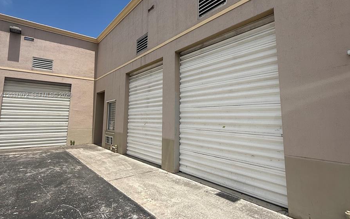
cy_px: 95
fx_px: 191
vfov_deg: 59.4
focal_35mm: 20
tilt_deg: +9.3
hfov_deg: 85.1
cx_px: 176
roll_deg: +0.1
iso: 50
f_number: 2.2
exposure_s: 1/3460
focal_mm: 2.22
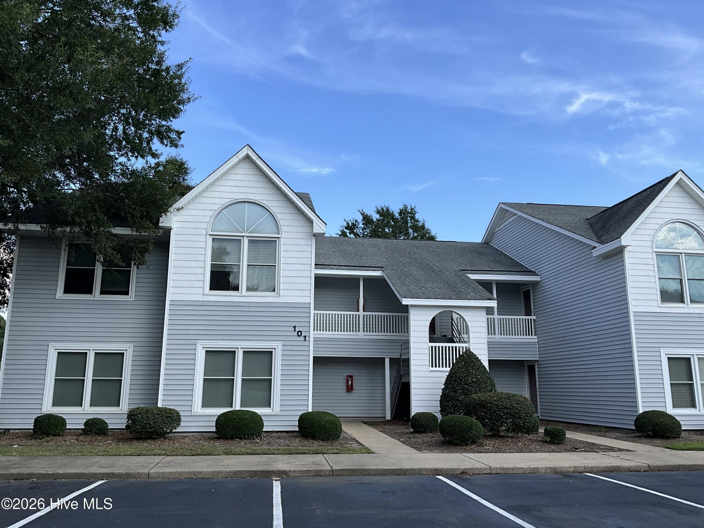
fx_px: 590
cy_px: 264
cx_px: 352
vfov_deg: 48.2
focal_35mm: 29
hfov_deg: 61.7
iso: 25
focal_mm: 3
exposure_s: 1/1121
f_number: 1.8
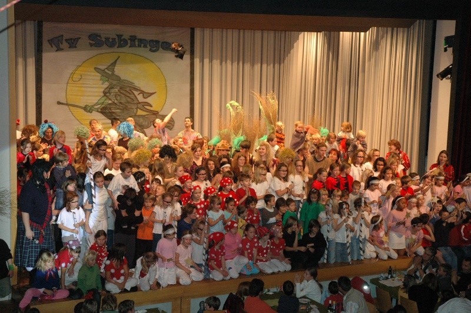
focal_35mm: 66
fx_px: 863
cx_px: 236
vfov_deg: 20.6
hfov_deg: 30.5
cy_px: 156
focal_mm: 44
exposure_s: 1/80
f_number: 4.5
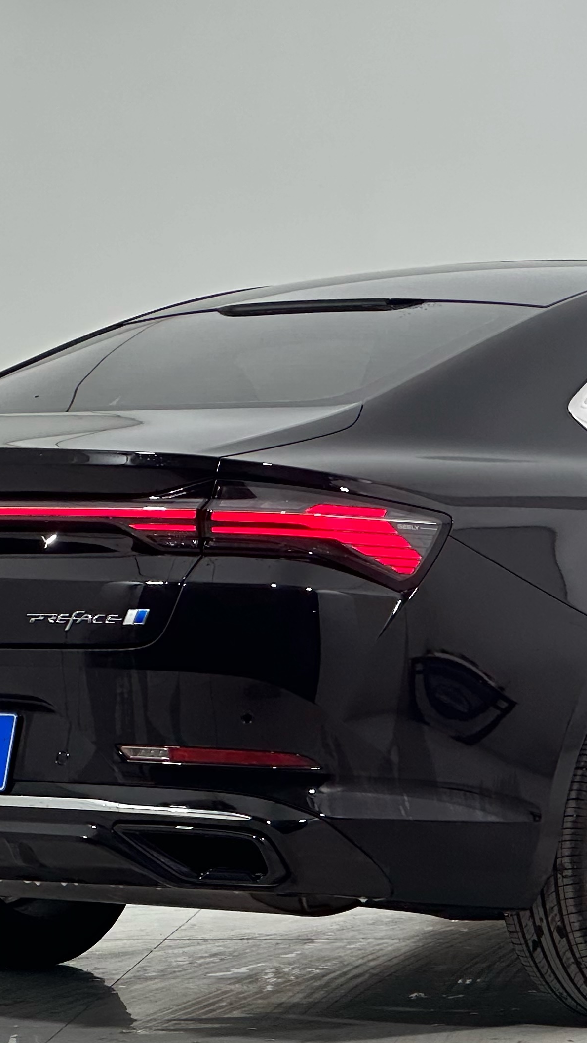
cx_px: 558
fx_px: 4428
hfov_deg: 7.6
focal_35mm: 160
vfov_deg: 13.4
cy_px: 563
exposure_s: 1/100
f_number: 2.8
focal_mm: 9
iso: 80
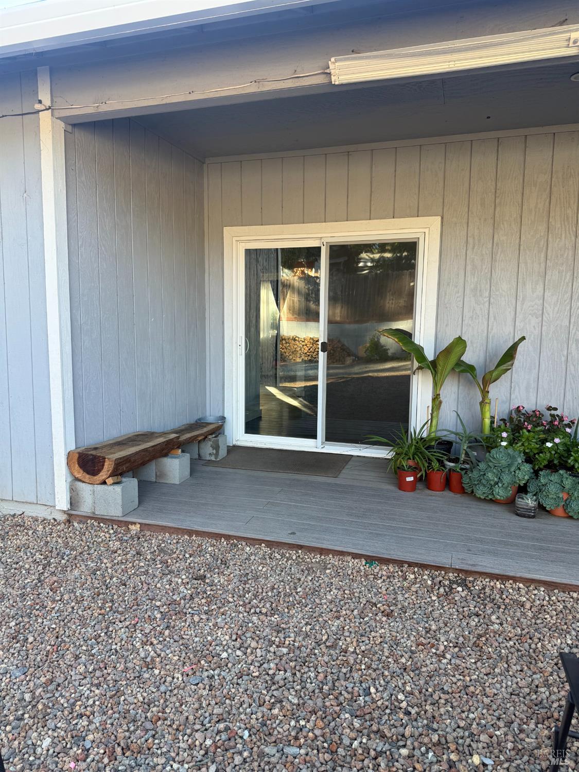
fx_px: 535
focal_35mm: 24
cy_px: 386
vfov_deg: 71.6
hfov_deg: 56.8
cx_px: 290
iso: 64
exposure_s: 1/167
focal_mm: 6.76
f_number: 1.78
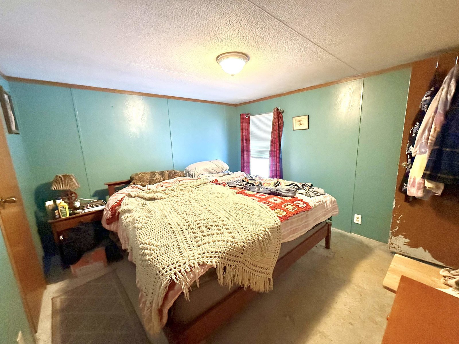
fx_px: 186
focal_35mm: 14
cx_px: 230
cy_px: 172
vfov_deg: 85.7
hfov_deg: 102.1
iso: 640
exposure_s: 1/60
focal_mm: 2.22
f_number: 2.2
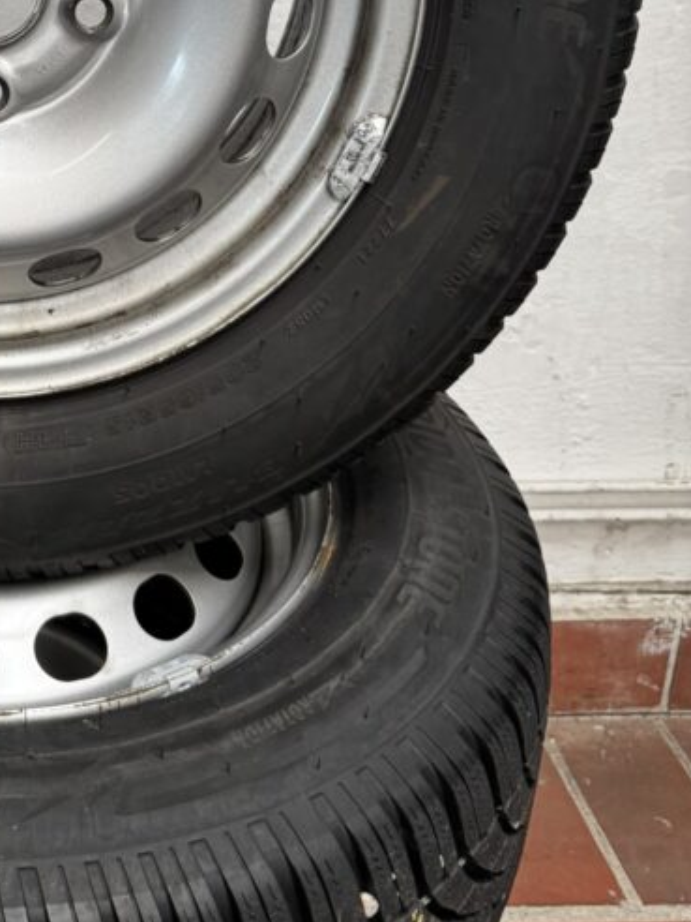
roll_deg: -0.4
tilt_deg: -17.7
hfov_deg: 27.2
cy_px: 58
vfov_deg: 35.5
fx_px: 1331
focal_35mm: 50
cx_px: -22
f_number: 1.78
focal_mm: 6.76
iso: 200
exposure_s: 1/111
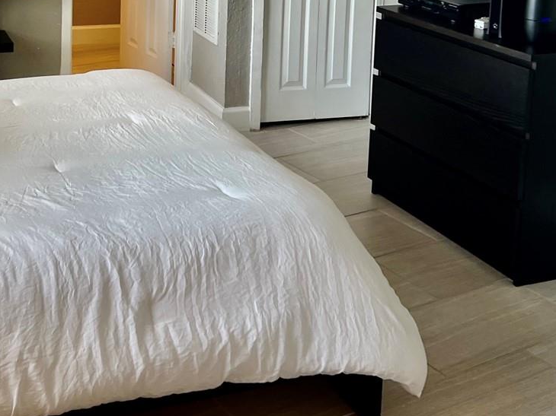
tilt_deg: -7.0
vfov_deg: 24.0
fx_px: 915
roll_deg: -0.4
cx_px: 144
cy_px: -37
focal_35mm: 57
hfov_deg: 33.2
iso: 100
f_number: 1.5
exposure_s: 1/120
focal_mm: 5.7
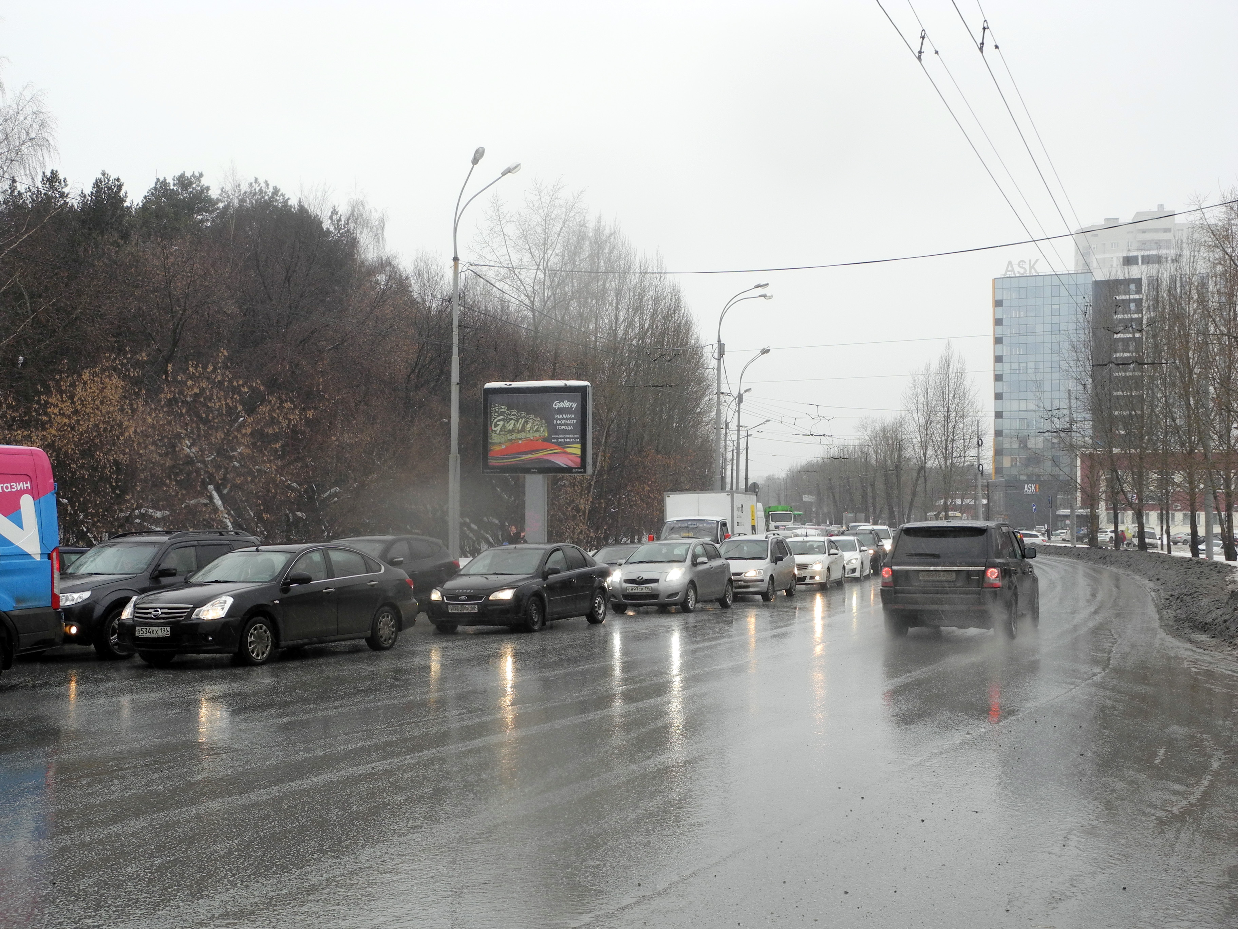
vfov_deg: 35.1
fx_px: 1466
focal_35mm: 41
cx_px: 619
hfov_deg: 45.8
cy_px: 464
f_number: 4.5
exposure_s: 1/146
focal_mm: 8.8
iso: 100
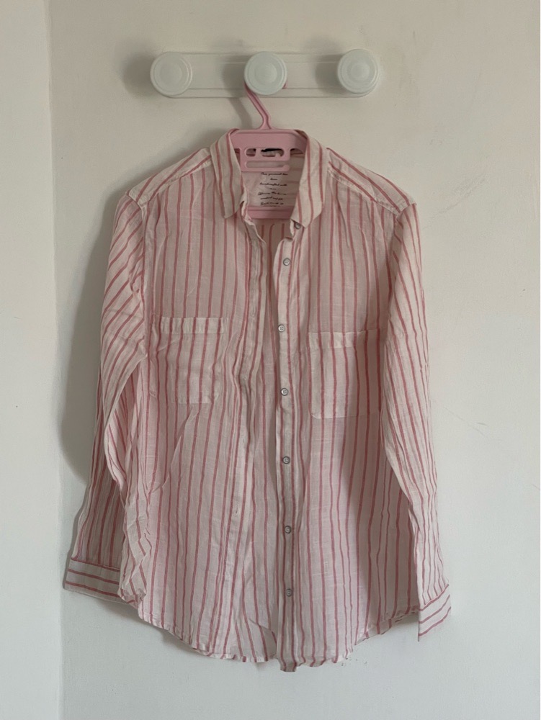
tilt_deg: -2.6
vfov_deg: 36.8
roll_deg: +0.2
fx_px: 1083
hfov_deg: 28.1
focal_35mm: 52
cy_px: 360
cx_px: 270
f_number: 2
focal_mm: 6
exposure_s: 1/99
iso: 125
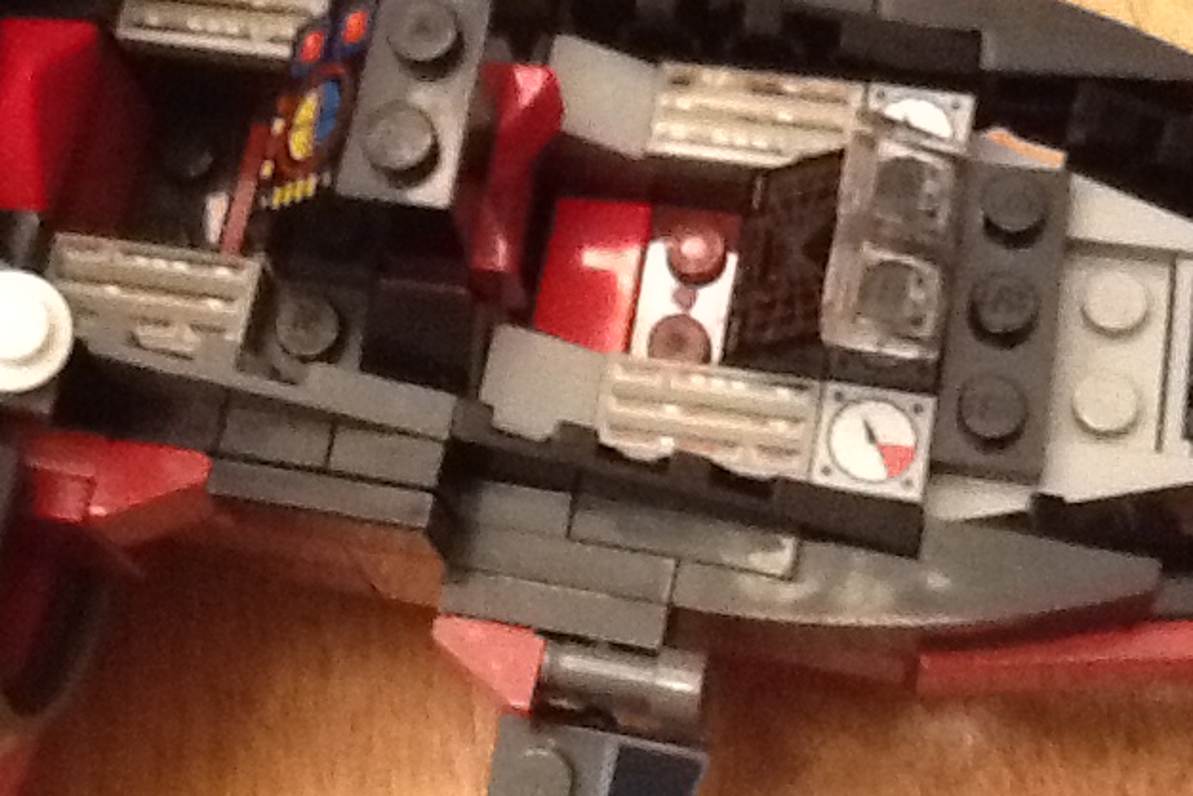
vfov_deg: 26.2
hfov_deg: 38.8
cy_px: 198
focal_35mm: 51
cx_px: 518
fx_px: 1691
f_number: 2.4
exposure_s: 1/15
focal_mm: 2.03
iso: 640
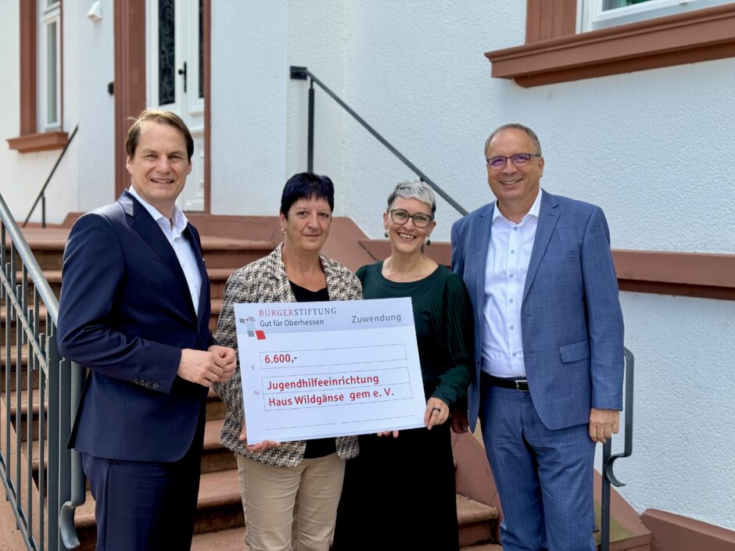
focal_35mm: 48
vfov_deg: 30.3
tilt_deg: -3.1
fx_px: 1019
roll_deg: -0.7
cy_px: 276
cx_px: 368
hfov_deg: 39.7
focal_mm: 6.76
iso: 64
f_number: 1.78
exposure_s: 1/1458
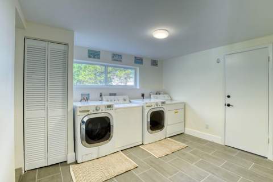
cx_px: 136
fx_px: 129
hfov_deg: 93.3
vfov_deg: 70.4
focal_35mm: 17
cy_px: 91
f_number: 13
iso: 200
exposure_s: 1/13
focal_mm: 17
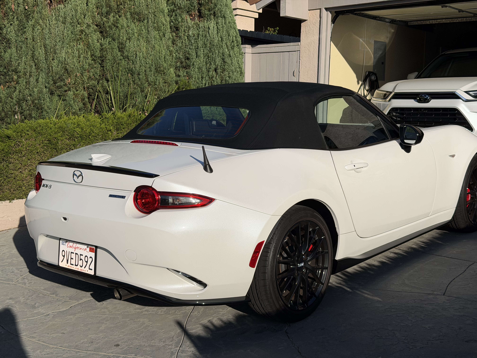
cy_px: 179
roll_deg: +0.4
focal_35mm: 48
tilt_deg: -7.7
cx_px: 238
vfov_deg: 30.3
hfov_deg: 39.7
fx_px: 661
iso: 80
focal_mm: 6.76
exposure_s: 1/11364
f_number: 1.78
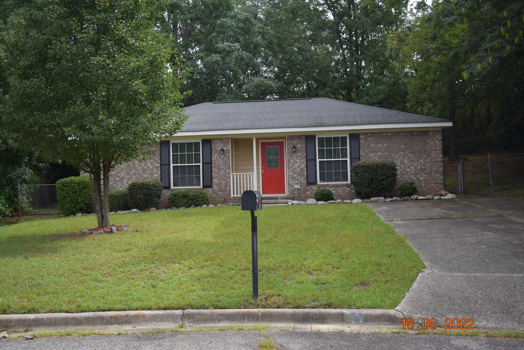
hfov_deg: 53.1
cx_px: 262
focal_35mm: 36
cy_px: 175
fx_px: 524
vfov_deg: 36.9
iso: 200
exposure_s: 1/640
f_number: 4
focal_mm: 24
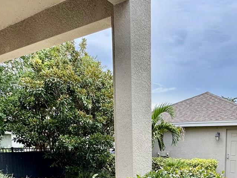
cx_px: 148
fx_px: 240
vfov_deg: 37.4
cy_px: 168
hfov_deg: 52.1
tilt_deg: -7.7
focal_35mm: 35
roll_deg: +0.5
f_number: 2.2
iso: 40
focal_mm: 2.22
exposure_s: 1/99
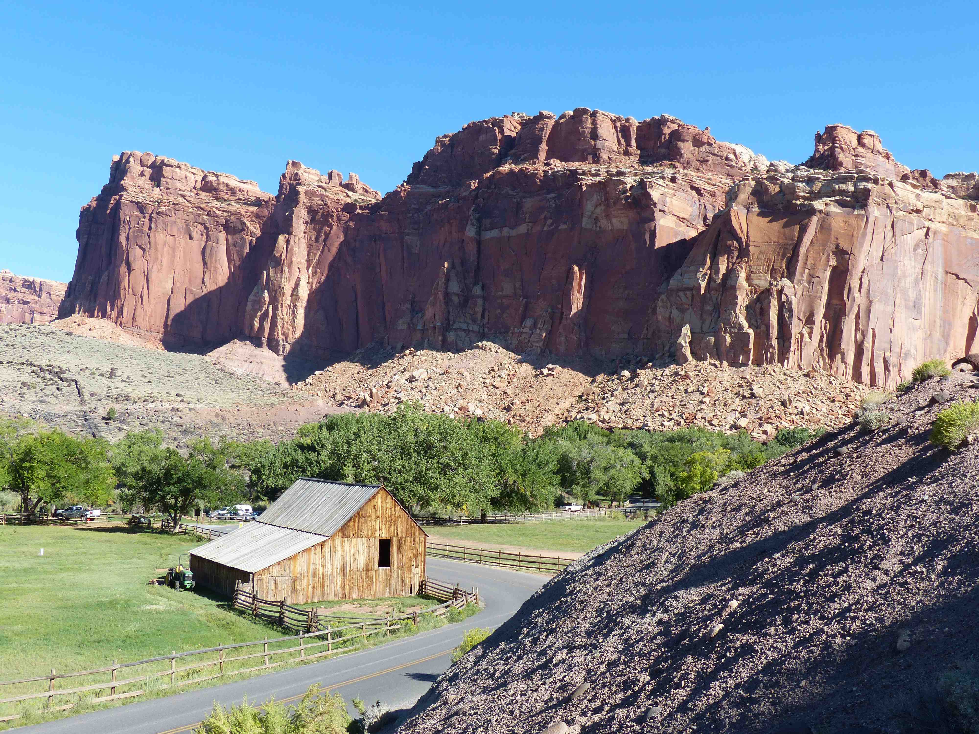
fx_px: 1131
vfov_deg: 36.0
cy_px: 367
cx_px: 490
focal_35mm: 40
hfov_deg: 46.8
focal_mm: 7
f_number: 4
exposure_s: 1/640
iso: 100
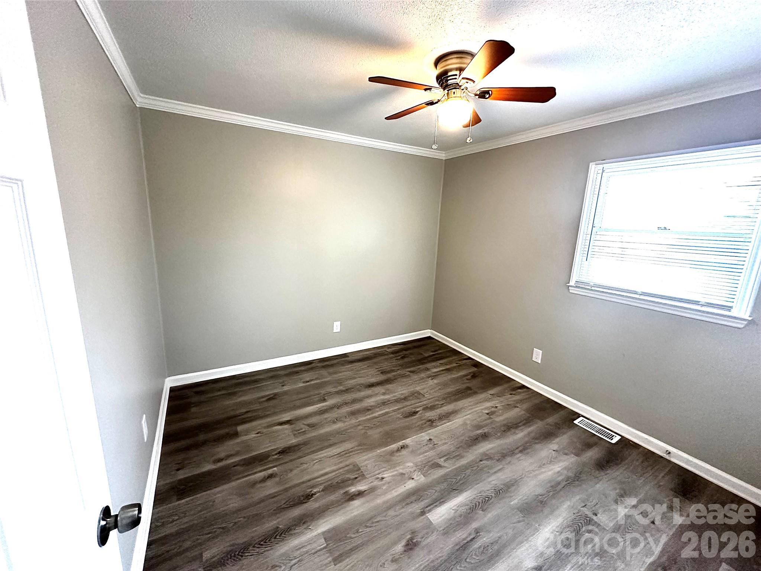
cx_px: 380
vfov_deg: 85.7
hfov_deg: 102.1
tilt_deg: -11.1
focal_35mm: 14
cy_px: 286
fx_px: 308
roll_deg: -2.2
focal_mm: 2.22
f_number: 2.2
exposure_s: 1/60
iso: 400
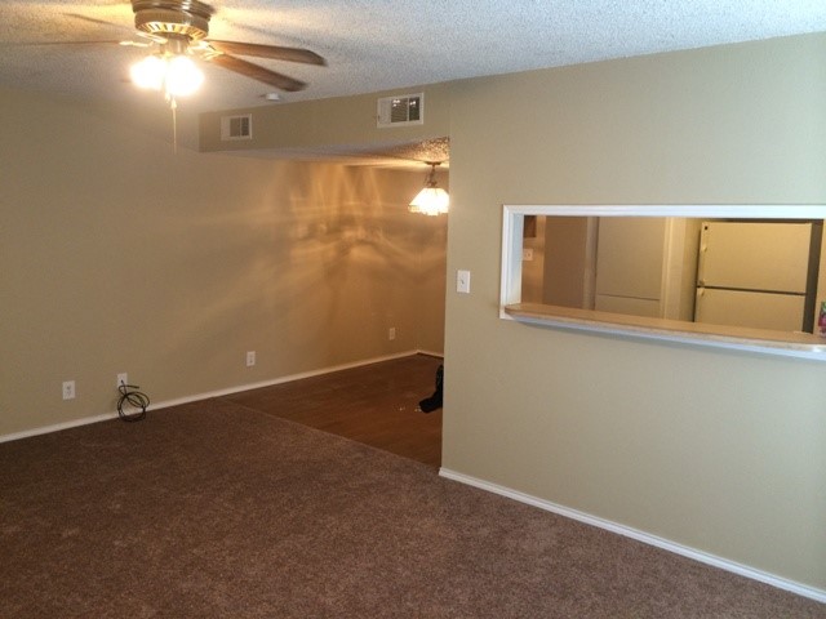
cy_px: 310
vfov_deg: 46.8
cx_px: 413
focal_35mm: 30
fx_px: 716
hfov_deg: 60.0
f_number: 2.2
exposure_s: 1/30
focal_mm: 4.12
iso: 160
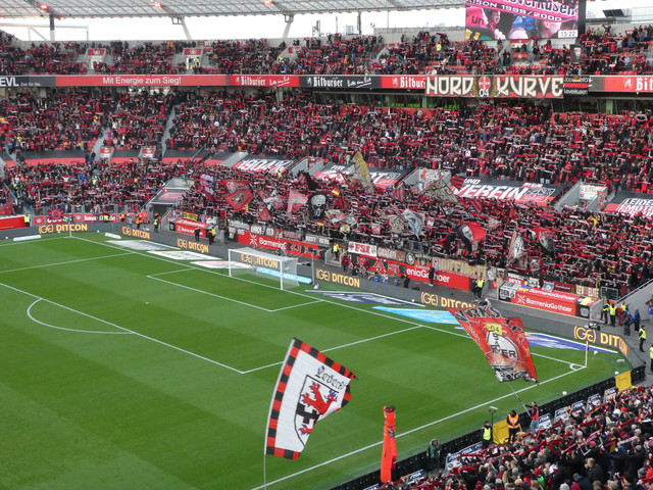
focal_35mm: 50
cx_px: 326
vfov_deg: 29.1
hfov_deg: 38.2
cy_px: 245
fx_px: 943
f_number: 4.1
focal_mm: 9
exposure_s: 1/80
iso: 320
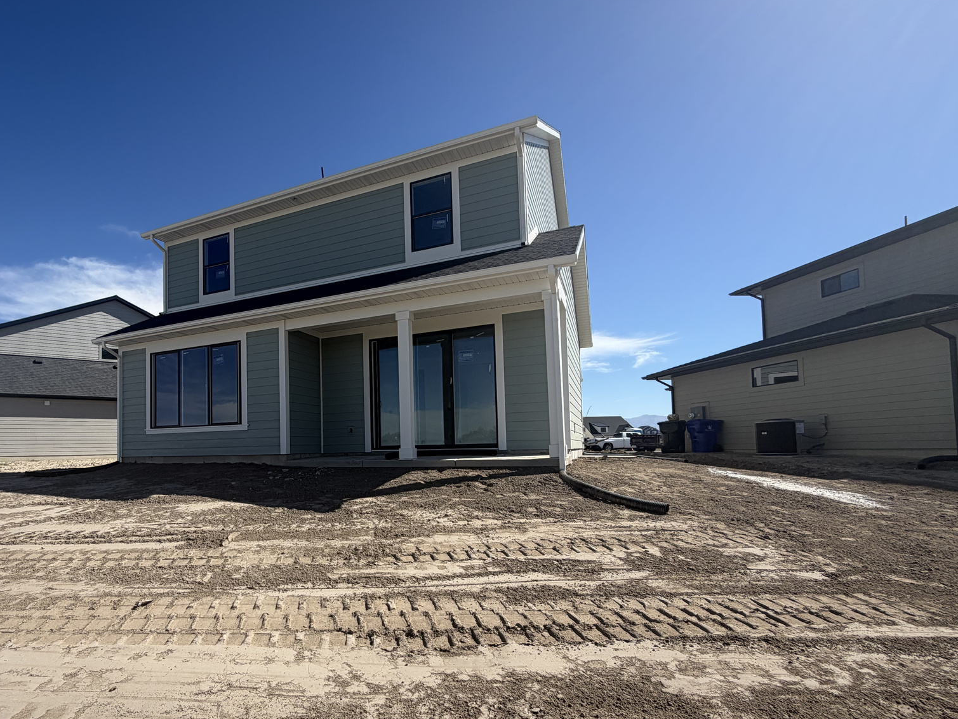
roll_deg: +0.9
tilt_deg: +3.0
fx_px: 526
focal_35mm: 19
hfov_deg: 82.5
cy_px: 427
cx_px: 340
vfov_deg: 68.1
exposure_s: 1/914
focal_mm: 2.22
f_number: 2.2
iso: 20
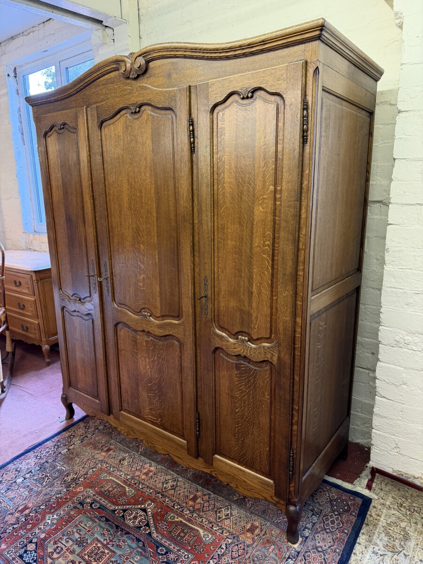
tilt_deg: -13.7
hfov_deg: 56.8
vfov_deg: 71.6
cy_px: 282
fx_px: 391
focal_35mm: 24
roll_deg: +1.4
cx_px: 212
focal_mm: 6.76
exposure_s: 1/50
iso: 250
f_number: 1.78
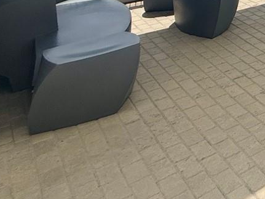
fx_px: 398
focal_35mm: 52
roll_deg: -0.1
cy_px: -166
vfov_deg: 19.9
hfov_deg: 21.8
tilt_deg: +6.9
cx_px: 483
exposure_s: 1/3891
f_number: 2.2
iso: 50
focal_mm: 2.22
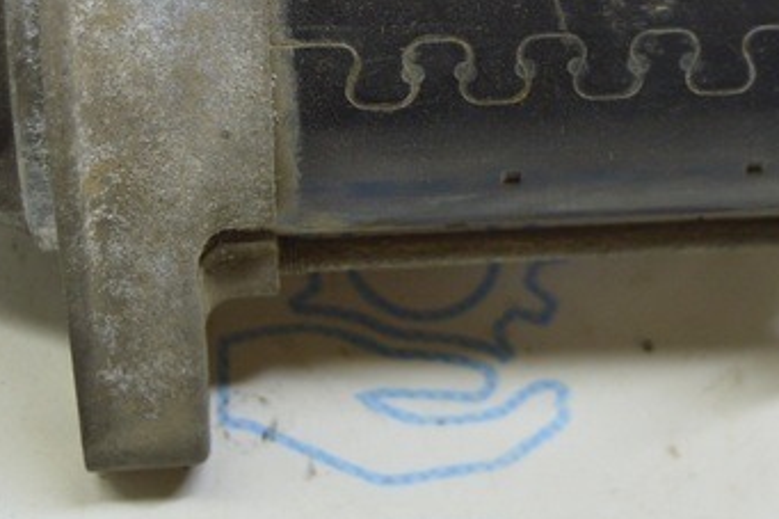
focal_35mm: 117
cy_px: 29
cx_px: 340
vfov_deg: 11.6
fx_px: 2530
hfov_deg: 17.5
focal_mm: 26
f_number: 4
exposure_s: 1/60
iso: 400
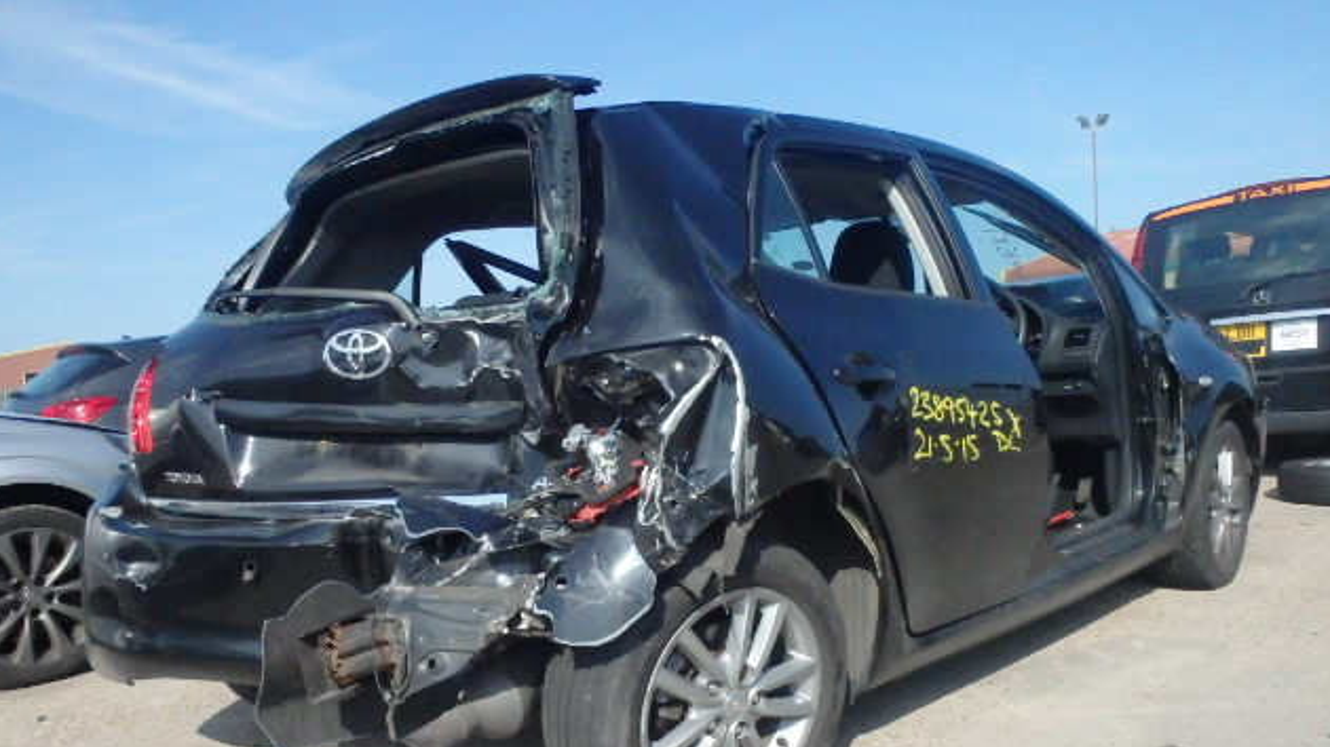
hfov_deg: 62.6
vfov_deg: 37.5
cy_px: 468
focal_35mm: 31
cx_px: 659
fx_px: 1093
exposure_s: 1/1250
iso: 1600
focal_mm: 5
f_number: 11
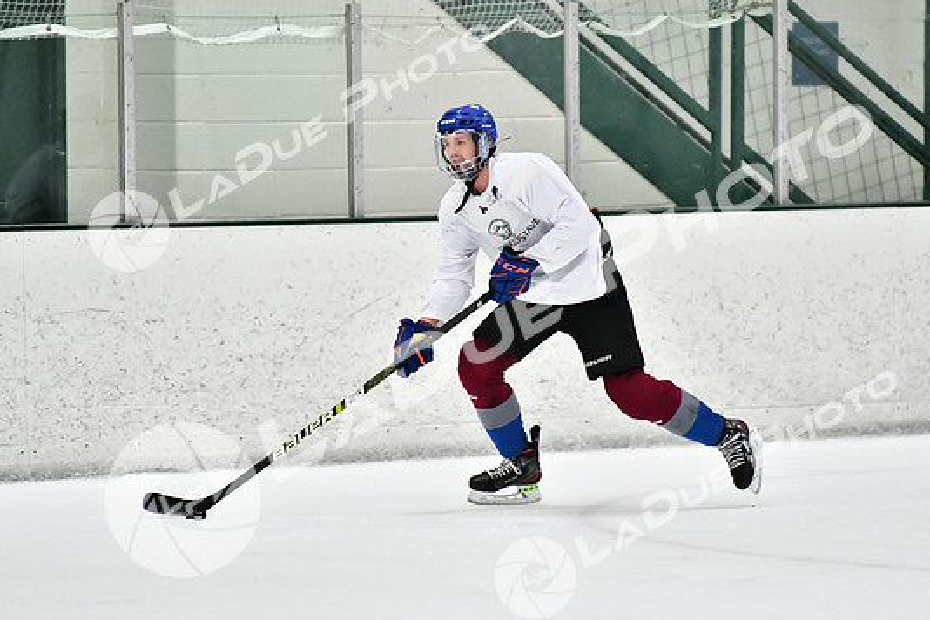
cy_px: 321
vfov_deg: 4.2
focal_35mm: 326
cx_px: 491
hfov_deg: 6.3
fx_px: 8421
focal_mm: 200
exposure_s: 1/2000
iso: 6400
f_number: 2.8
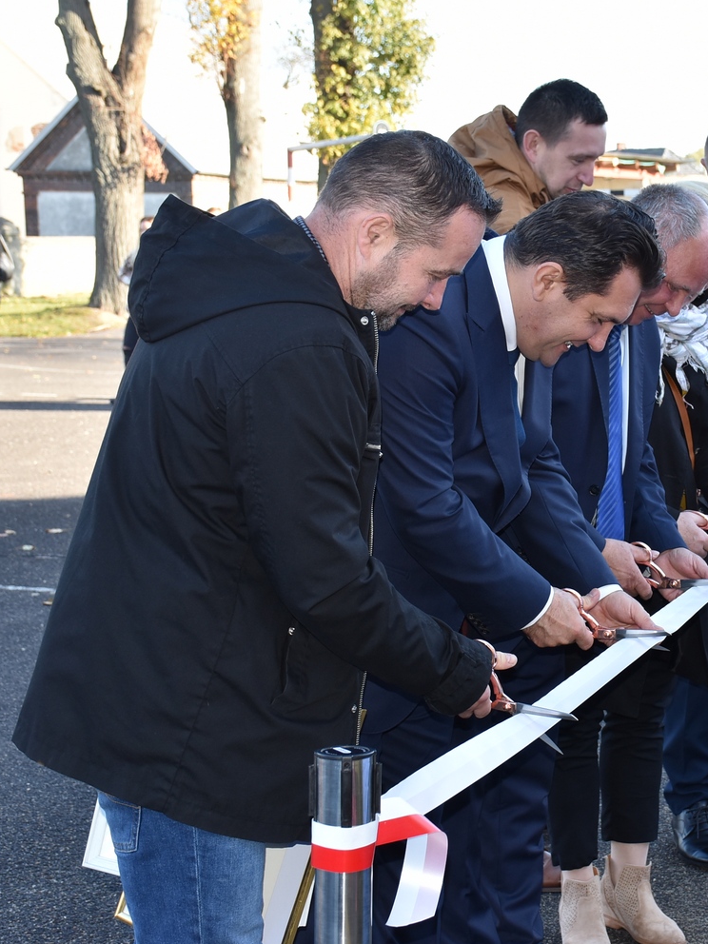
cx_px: 650
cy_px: 472
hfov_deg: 19.5
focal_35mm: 74
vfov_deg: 26.3
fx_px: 2018
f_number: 5.6
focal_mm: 34
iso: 220
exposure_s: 1/125
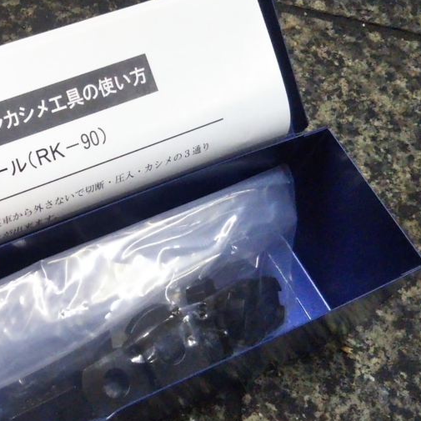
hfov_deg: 25.9
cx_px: -1
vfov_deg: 27.3
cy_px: 233
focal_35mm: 63
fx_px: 867
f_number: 2.2
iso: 385
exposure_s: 1/23
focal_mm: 4
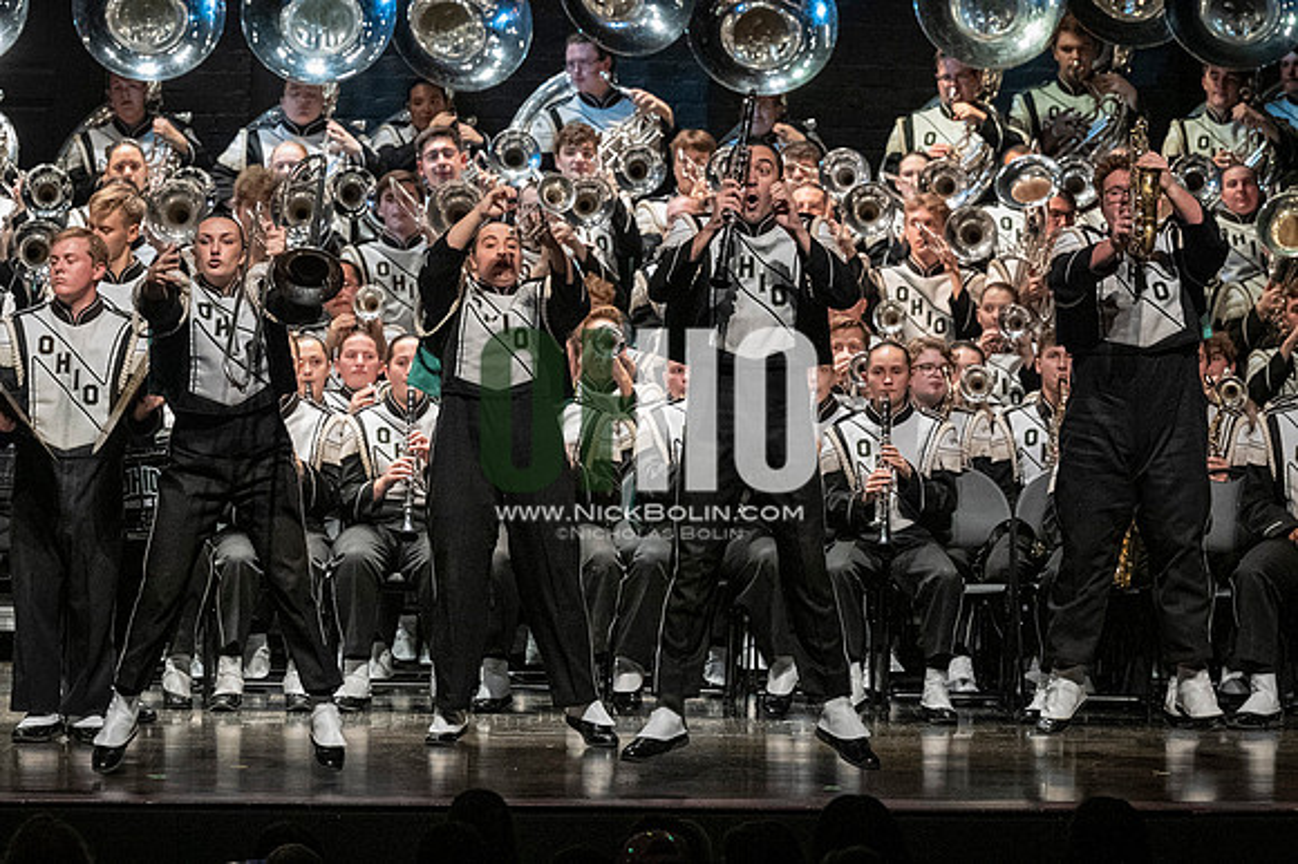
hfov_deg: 9.2
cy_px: 432
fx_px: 8108
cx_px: 649
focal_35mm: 225
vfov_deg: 6.1
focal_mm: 150
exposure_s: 1/500
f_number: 4
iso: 4000
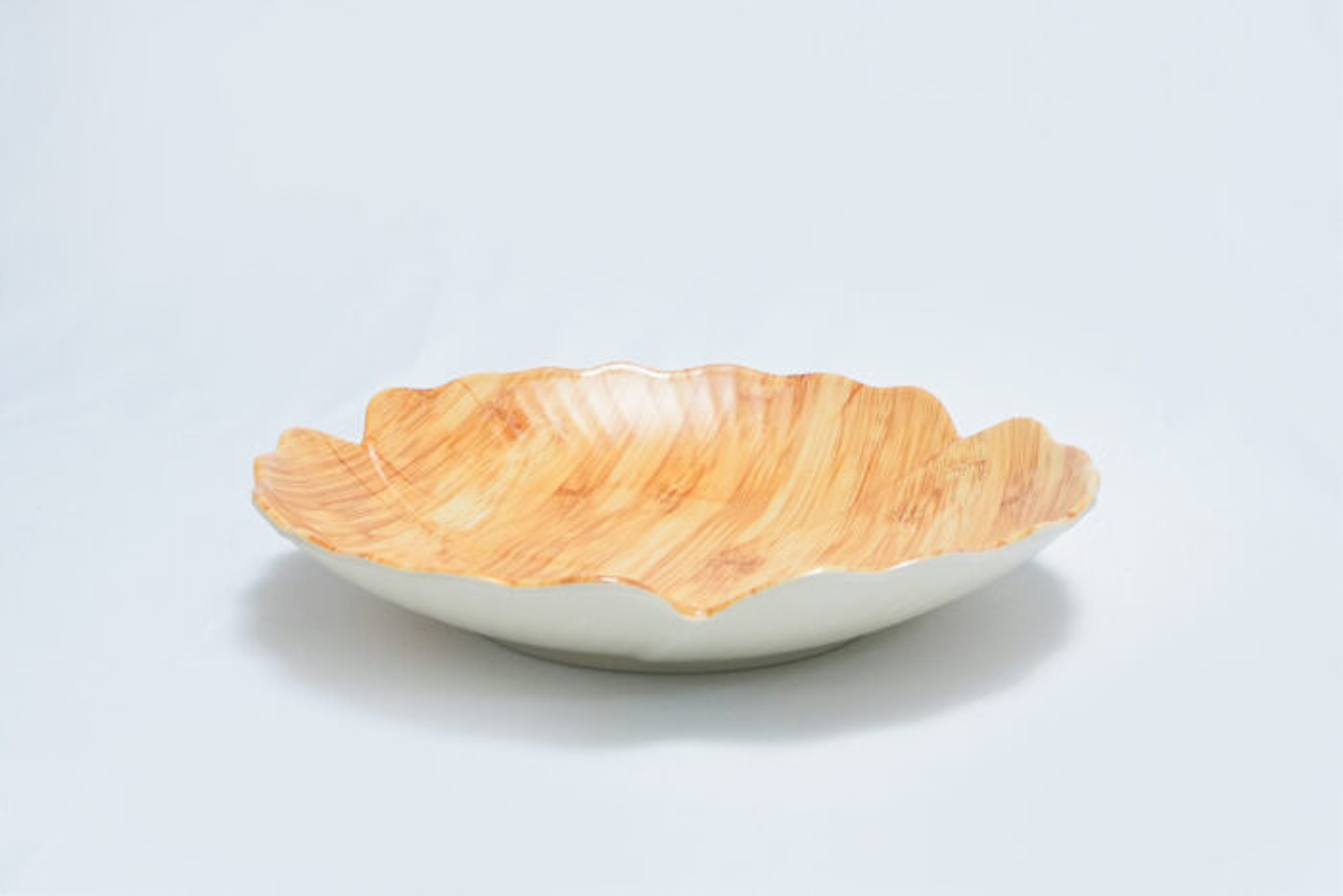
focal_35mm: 52
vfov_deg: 26.0
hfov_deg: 38.2
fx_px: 1940
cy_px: 448
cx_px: 672
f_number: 9
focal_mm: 35
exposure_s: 1/160
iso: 2500
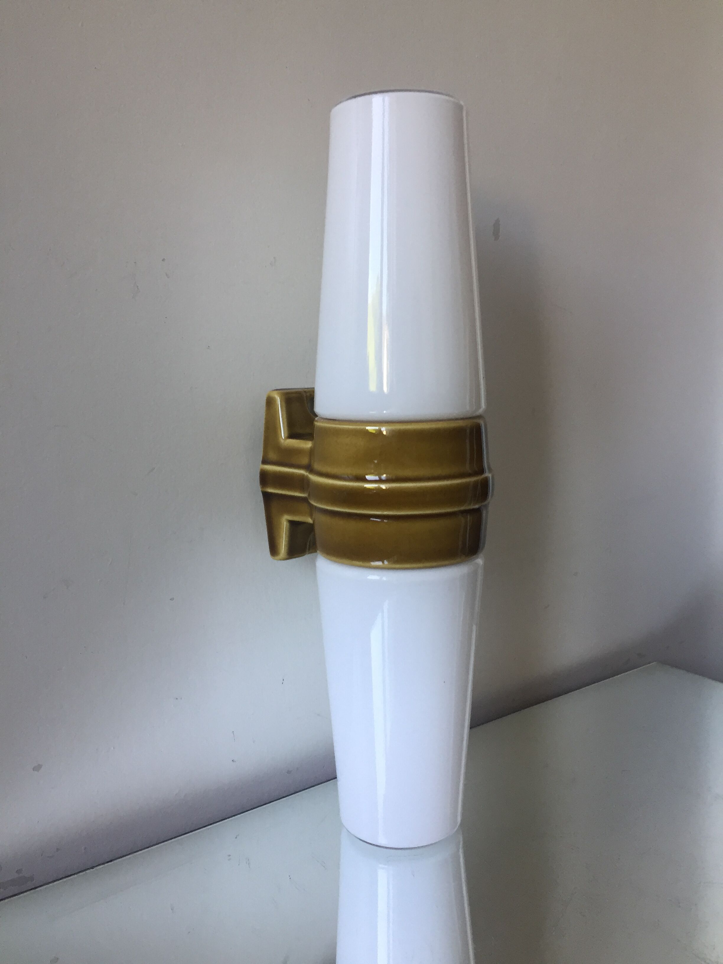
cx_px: 362
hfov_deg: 48.2
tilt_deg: -10.1
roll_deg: +1.6
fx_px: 808
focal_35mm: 29
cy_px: 482
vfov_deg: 61.7
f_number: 2.2
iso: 40
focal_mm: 4.15
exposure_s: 1/33
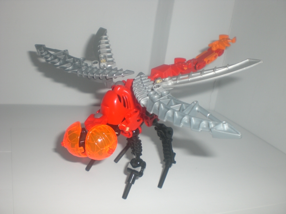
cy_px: 107
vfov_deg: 37.7
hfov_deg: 49.0
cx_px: 143
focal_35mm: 38
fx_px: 314
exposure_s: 1/60
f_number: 3.1
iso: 50
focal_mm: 6.3
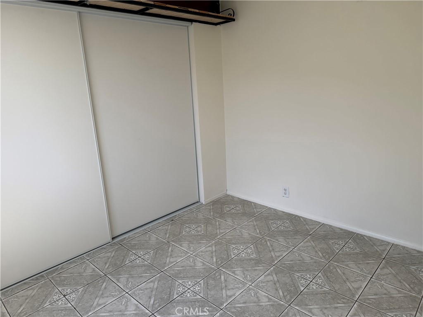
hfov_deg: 71.6
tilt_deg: -11.8
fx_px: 293
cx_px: 212
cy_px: 158
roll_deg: +4.0
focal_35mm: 24
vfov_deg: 56.8
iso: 100
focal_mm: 6.76
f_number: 1.78
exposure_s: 1/849
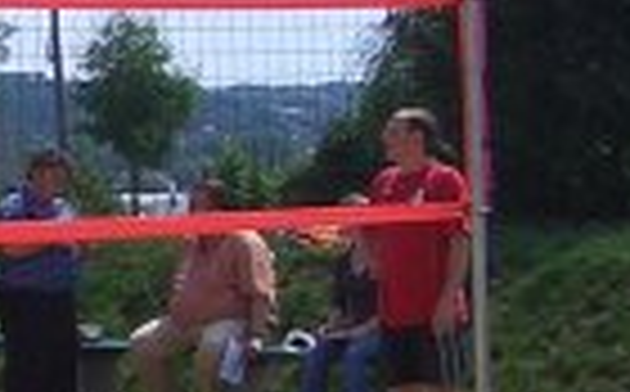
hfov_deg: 11.5
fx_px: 2914
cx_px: -464
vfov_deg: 7.7
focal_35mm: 170
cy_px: 351
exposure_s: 1/800
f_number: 4.3
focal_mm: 5.8
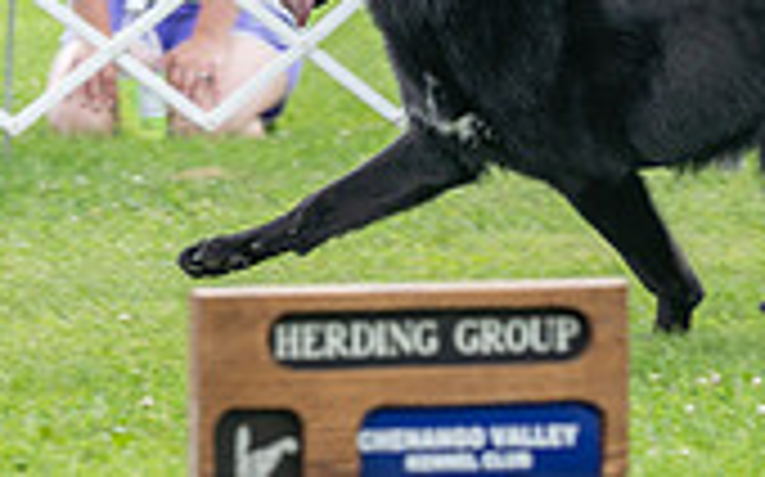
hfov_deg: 3.9
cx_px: 554
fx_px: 11147
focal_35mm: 535
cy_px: -389
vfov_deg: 2.4
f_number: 4.5
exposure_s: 1/400
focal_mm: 154
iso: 400
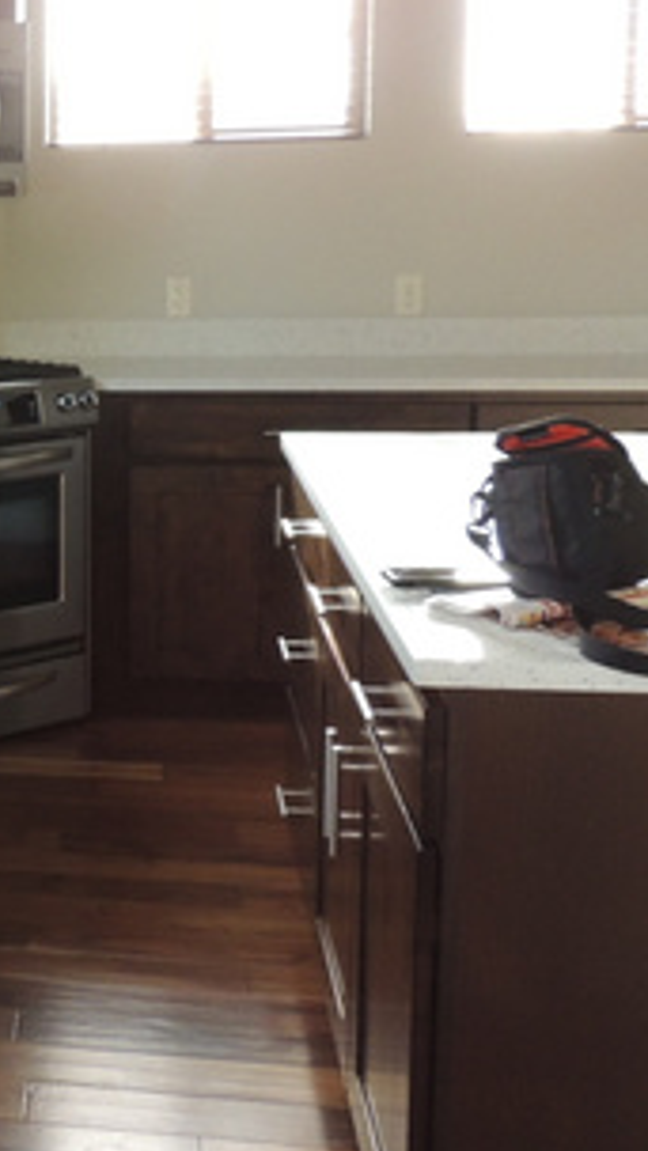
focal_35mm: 55
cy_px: 439
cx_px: -261
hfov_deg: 19.6
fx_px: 1680
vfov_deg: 37.6
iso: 400
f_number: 3
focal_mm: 4.3
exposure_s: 1/30
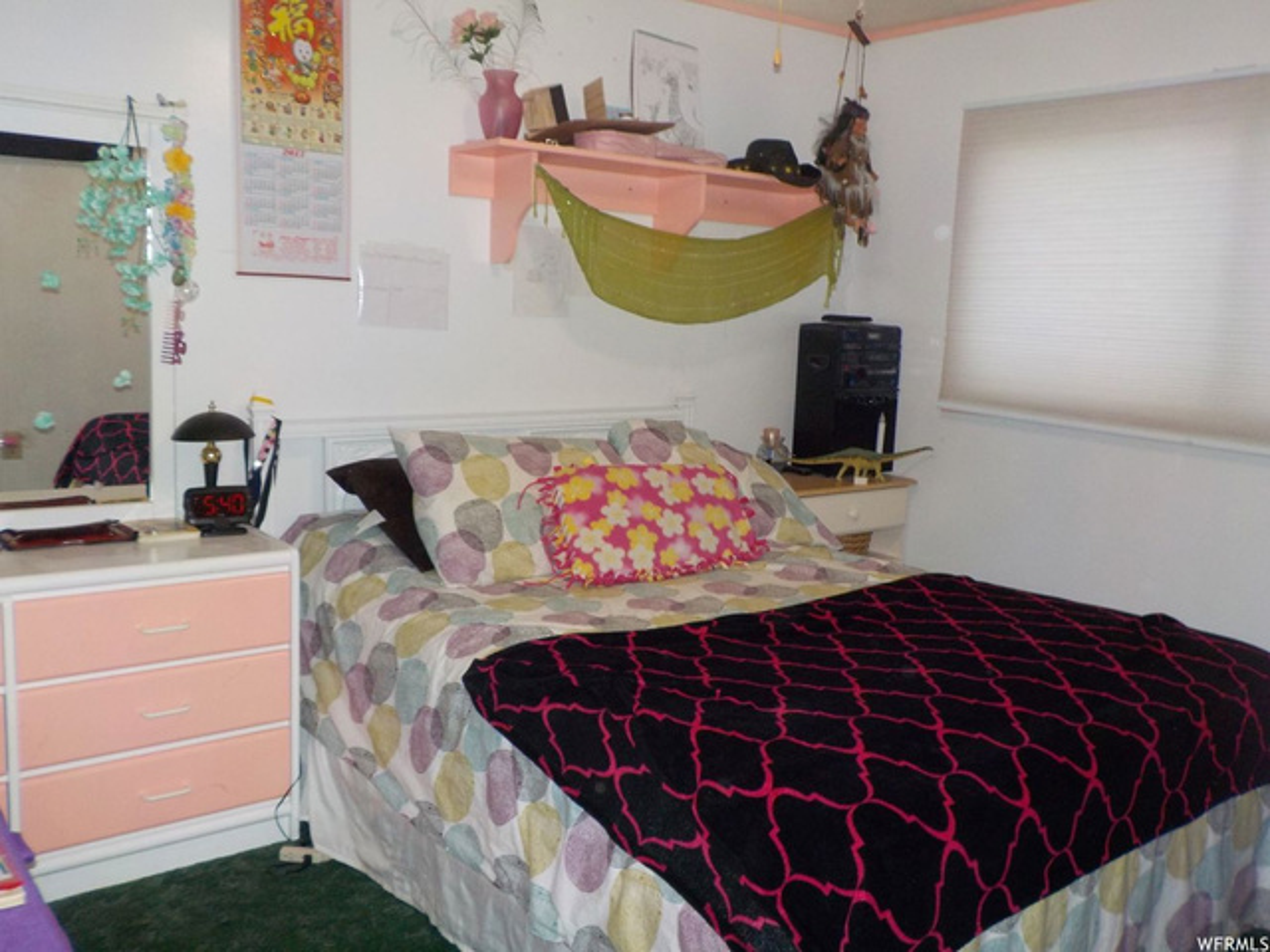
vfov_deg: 46.8
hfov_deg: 60.0
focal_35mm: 30
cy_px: 476
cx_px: 635
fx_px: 1101
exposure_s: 1/30
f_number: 3.3
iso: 200
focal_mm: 4.1
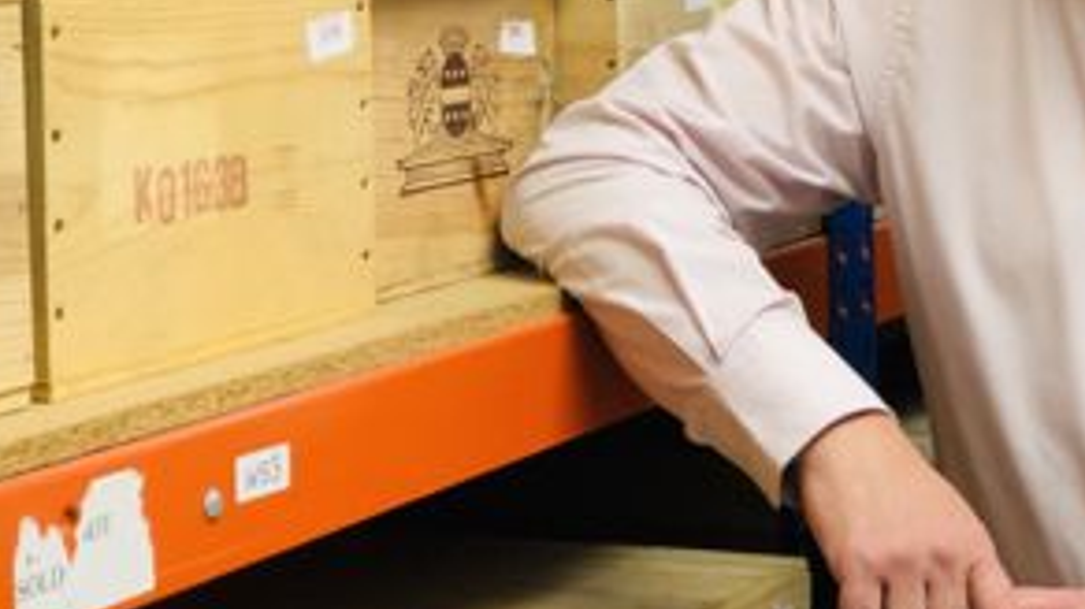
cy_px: -19
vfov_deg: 11.0
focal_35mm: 109
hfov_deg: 19.3
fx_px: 3135
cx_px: 940
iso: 125
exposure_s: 1/33
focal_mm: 6.6
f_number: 2.8
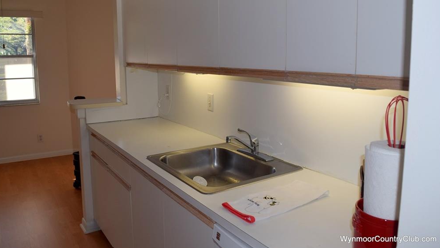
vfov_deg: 40.0
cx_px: 221
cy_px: 101
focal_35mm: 29
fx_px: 338
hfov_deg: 66.1
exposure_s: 1/200
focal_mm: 18
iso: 400
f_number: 6.3
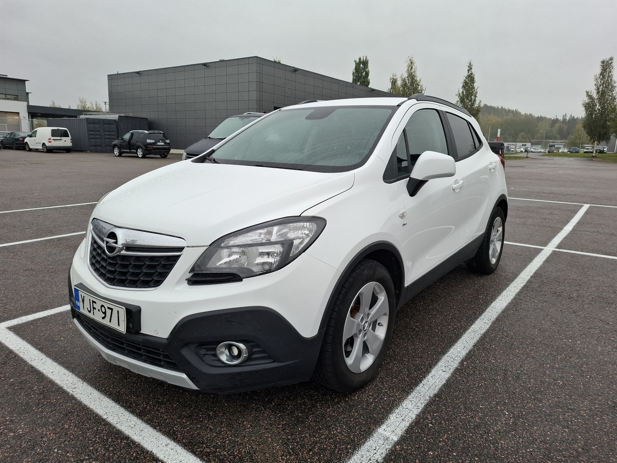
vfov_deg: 58.9
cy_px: 232
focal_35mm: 23
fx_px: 410
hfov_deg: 73.9
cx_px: 308
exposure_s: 1/291
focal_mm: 5.54
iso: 50
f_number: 1.8
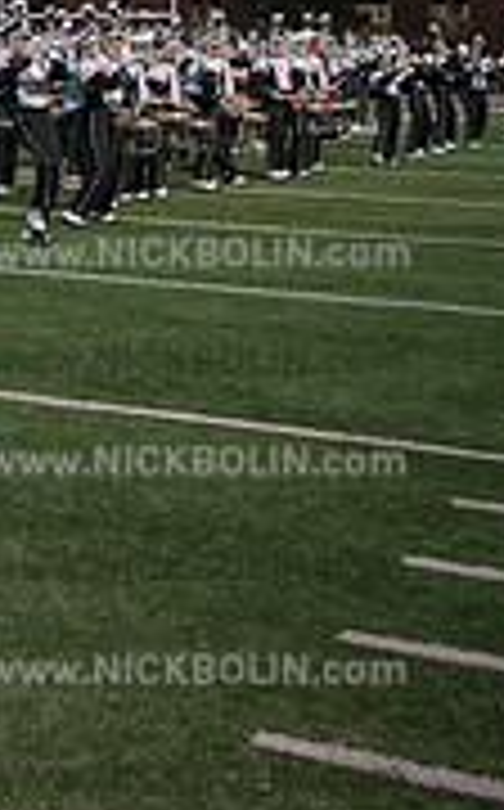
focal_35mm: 79
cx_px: -648
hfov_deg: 13.1
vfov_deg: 25.2
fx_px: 1742
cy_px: 47
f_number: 3.2
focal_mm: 24
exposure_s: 1/500
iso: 3200
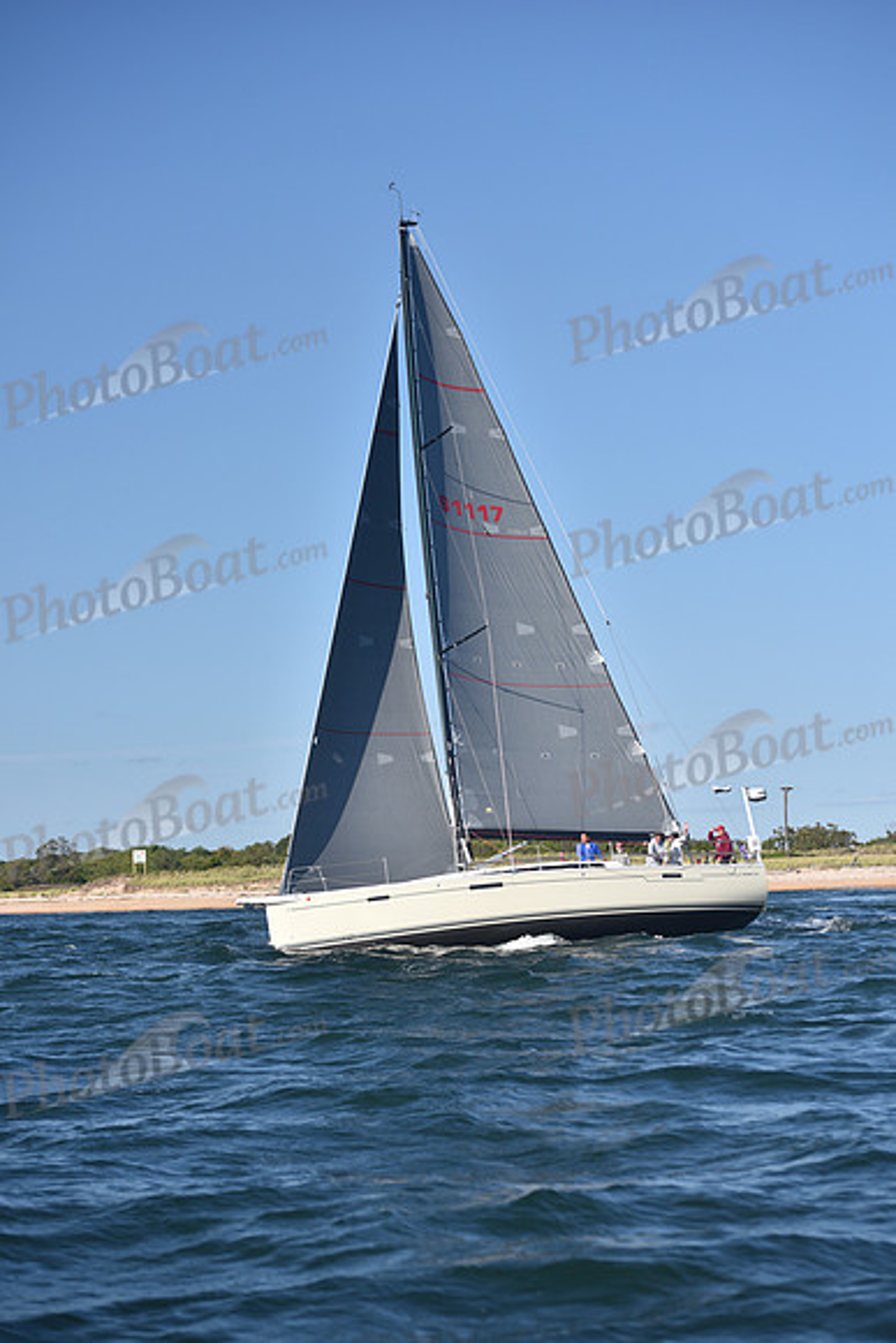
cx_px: 448
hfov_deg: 17.5
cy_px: 672
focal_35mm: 78
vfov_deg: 26.0
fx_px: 2910
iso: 250
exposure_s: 1/1000
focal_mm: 78
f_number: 4
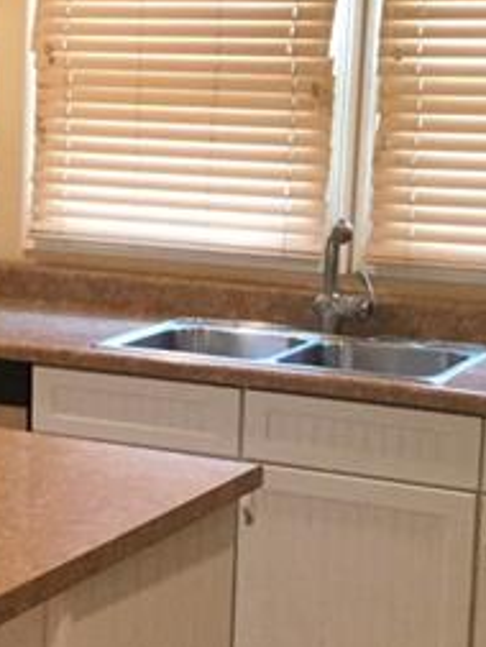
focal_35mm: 94
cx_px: 46
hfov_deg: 15.5
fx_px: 1758
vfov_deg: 20.9
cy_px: 335
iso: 200
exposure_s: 1/30
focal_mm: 3.3
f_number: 2.4
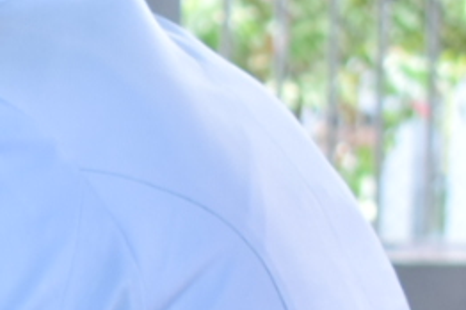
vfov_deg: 3.9
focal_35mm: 353
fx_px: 4564
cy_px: 306
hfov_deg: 5.8
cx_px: -242
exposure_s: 1/200
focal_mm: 38
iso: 500
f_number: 4.8
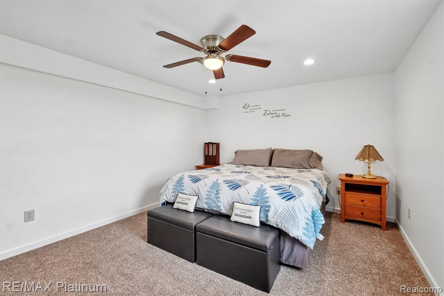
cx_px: 222
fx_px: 185
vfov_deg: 77.3
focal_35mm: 15
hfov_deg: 100.4
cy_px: 148
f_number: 8
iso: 400
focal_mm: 10
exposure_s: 1/30
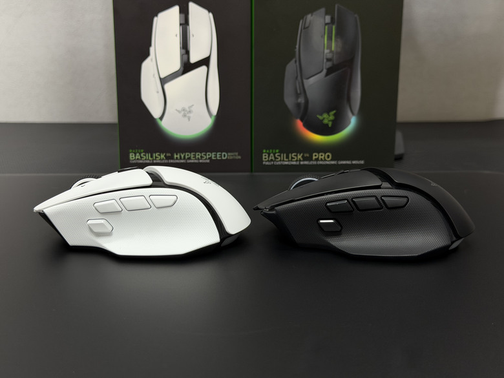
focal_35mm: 48
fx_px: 699
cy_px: 189
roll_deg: +0.1
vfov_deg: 30.3
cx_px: 252
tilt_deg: -13.3
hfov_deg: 39.7
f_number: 1.78
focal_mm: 6.76
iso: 125
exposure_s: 1/60
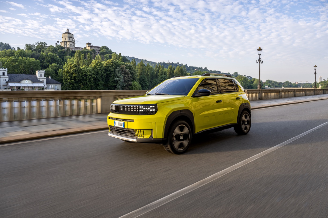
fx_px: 219
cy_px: 109
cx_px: 164
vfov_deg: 53.1
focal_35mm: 24
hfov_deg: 73.8
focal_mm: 24
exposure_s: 1/80
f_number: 7.1
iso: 110
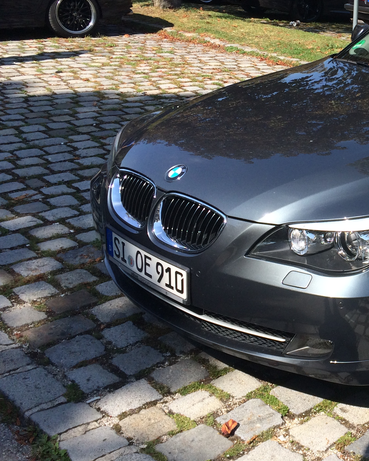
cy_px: 191
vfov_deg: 33.5
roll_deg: -4.4
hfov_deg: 24.3
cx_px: 456
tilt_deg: -18.4
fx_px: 764
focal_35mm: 56
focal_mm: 4.15
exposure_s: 1/1172
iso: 32
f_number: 2.2
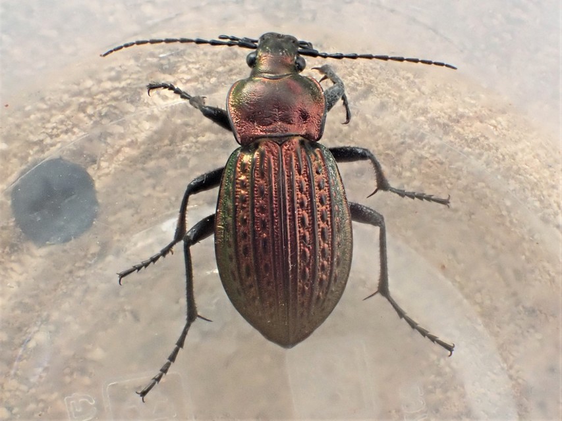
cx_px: 281
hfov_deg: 42.9
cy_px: 210
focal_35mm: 44
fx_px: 714
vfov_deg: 32.9
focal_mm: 7.84
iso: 800
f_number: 4
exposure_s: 1/160
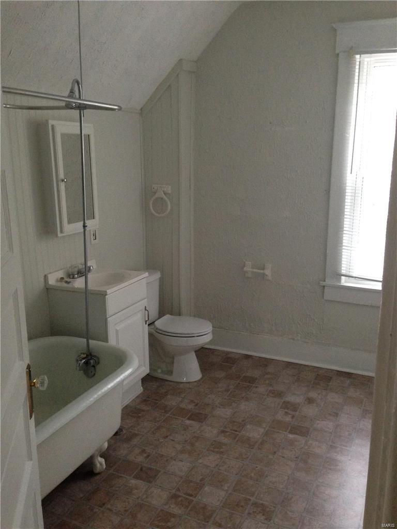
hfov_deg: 42.9
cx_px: 198
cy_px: 264
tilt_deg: -12.1
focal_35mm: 33
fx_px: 505
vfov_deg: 55.4
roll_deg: -0.4
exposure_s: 1/20
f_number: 2.4
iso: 320
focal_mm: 4.12
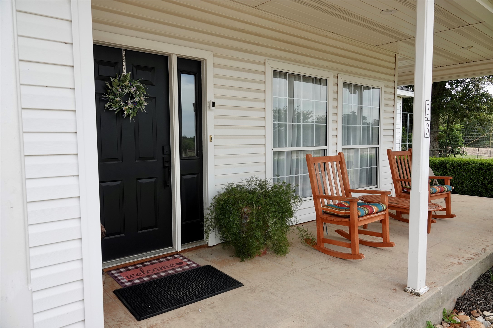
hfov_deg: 73.7
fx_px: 329
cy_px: 164
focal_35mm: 24
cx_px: 246
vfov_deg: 53.1
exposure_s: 1/320
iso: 100
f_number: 4
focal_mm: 8.8
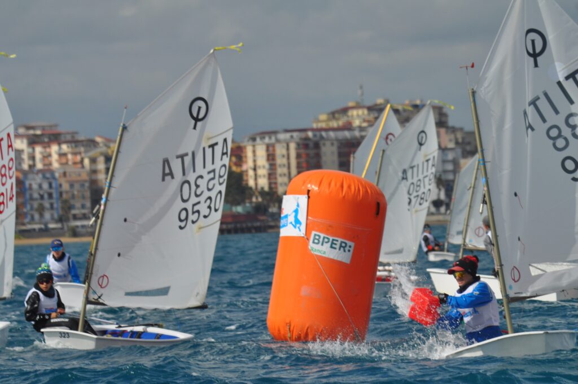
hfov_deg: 6.5
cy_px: 192
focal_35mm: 315
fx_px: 5051
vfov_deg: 4.4
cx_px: 289
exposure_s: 1/2000
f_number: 8
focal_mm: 210
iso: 360
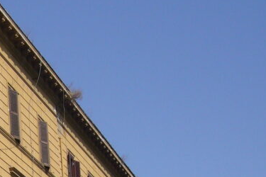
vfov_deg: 10.9
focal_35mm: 123
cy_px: 221
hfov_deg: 16.0
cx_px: -60
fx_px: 909
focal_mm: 6.1
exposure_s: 1/400
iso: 80
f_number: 6.3
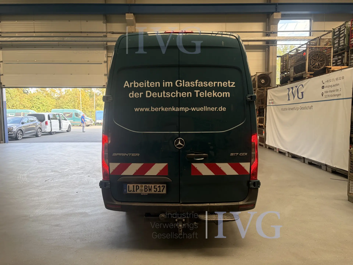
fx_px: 265
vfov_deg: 53.1
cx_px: 176
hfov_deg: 67.3
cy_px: 132
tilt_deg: +1.1
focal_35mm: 26
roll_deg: +2.3
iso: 100
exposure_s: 1/121
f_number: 1.6
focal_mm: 5.96
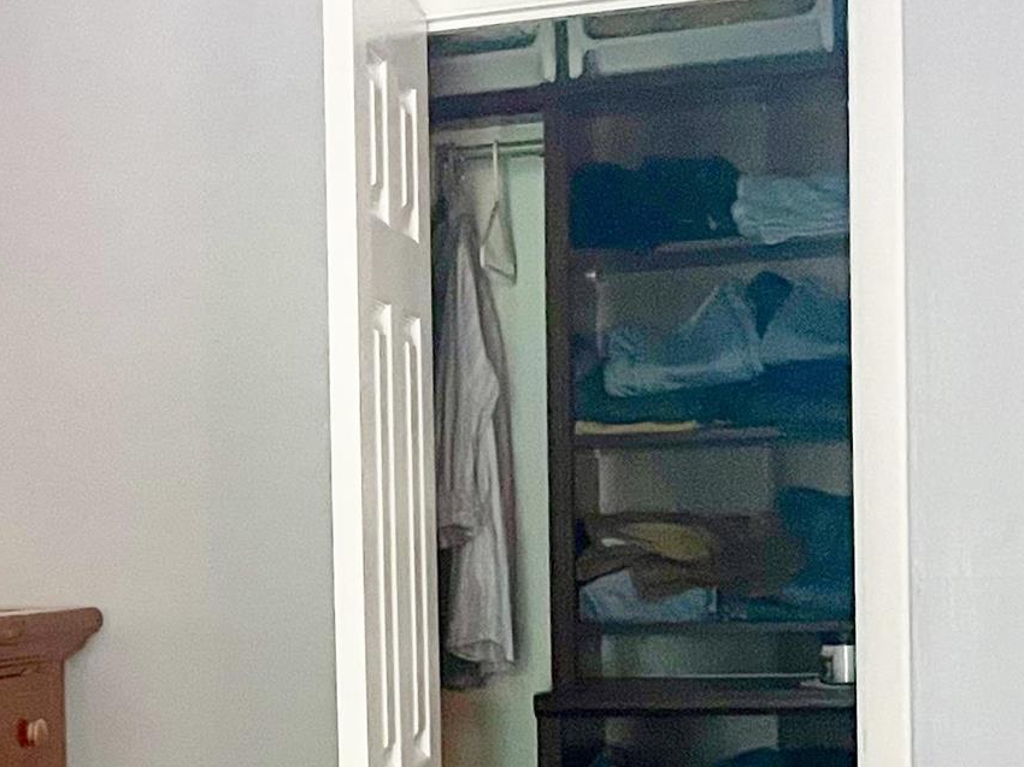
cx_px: -147
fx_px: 2780
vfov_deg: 15.5
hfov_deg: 19.8
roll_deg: +3.6
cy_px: 749
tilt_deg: -3.3
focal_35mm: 94
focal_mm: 4.2
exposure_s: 1/30
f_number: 1.6
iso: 800
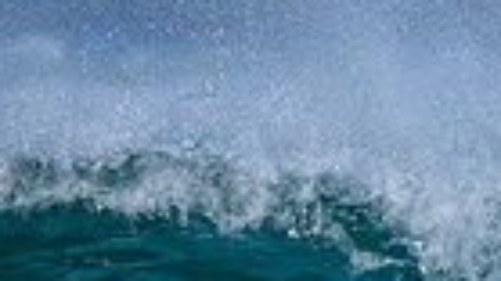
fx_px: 63742
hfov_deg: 0.5
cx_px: 973
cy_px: 642
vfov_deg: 0.3
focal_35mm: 4801
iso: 280
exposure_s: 1/2000
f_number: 6.3
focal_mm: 800
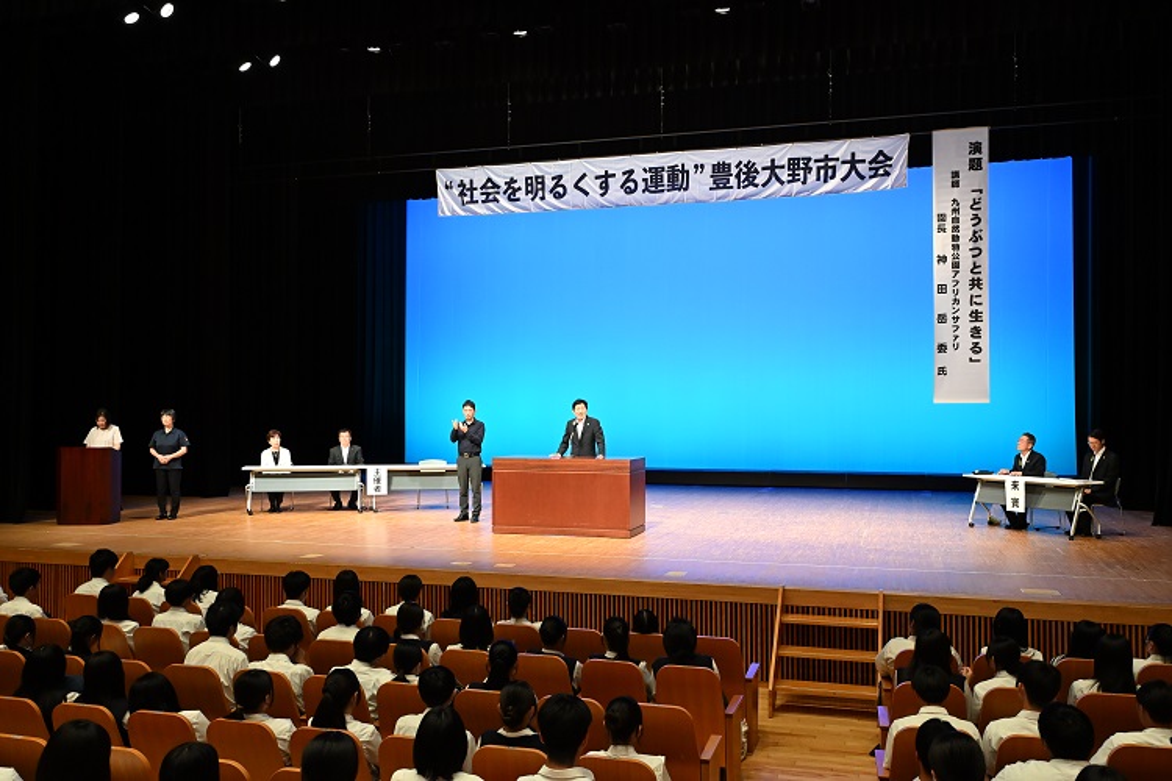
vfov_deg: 41.7
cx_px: 586
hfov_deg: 59.5
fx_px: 1025
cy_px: 390
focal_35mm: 32
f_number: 8
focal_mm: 31.5
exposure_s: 1/125
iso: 5000
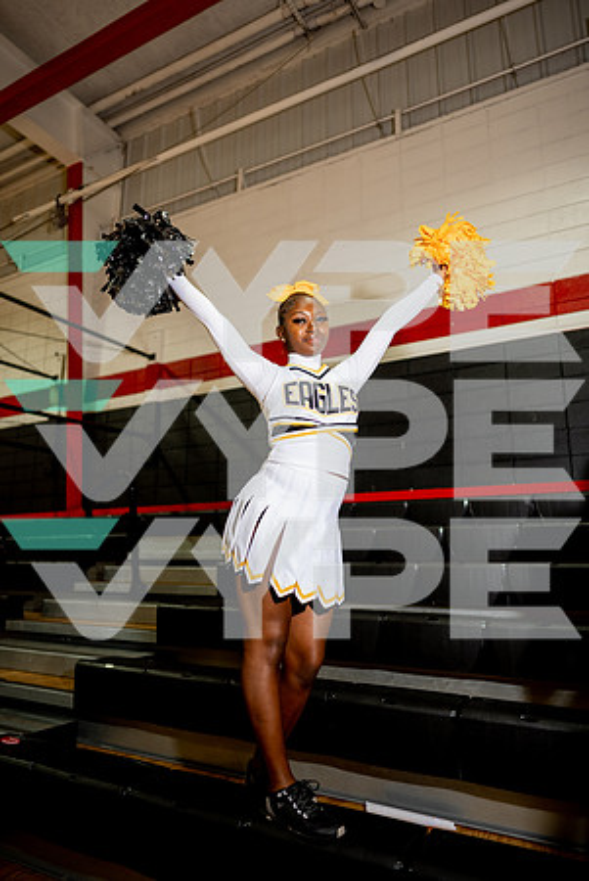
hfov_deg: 53.2
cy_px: 440
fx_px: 588
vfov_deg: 73.7
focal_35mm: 24
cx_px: 294
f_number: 1.4
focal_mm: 24
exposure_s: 1/400
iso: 160
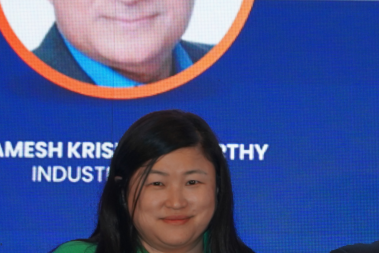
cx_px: 324
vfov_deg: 6.2
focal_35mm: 220
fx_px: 2316
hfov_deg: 9.3
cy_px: 374
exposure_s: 1/160
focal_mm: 61
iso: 1000
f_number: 5.6
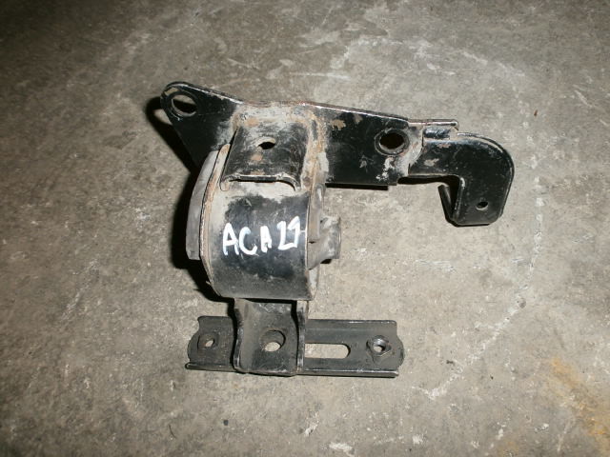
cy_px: 228
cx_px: 305
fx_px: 476
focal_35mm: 27
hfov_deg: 65.3
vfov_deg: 51.4
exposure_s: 1/30
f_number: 2.9
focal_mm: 4.8
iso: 125
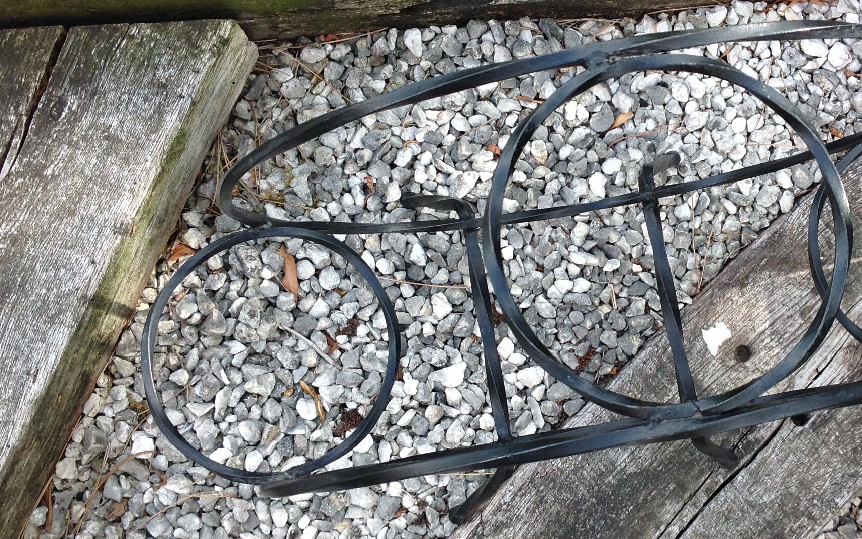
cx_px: 581
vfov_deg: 23.1
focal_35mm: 56
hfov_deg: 35.9
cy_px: 234
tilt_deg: -79.6
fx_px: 1316
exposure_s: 1/201
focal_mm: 4.28
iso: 50
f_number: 2.4
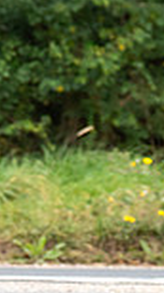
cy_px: 136
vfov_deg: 4.7
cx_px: -398
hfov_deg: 2.6
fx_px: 3615
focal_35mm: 465
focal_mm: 70
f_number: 4
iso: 640
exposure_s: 1/1000
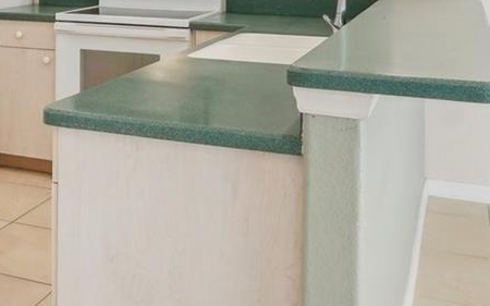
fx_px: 774
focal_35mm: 58
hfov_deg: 33.8
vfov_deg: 20.8
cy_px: -69
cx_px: 81
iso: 400
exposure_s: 1/20
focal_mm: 16
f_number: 8
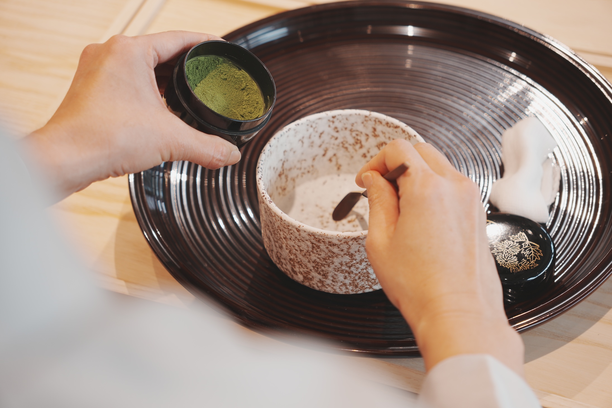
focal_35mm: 75
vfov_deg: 18.2
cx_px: 306
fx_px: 1275
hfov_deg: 27.0
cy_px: 204
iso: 100
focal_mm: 50
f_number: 2.8
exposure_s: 1/125
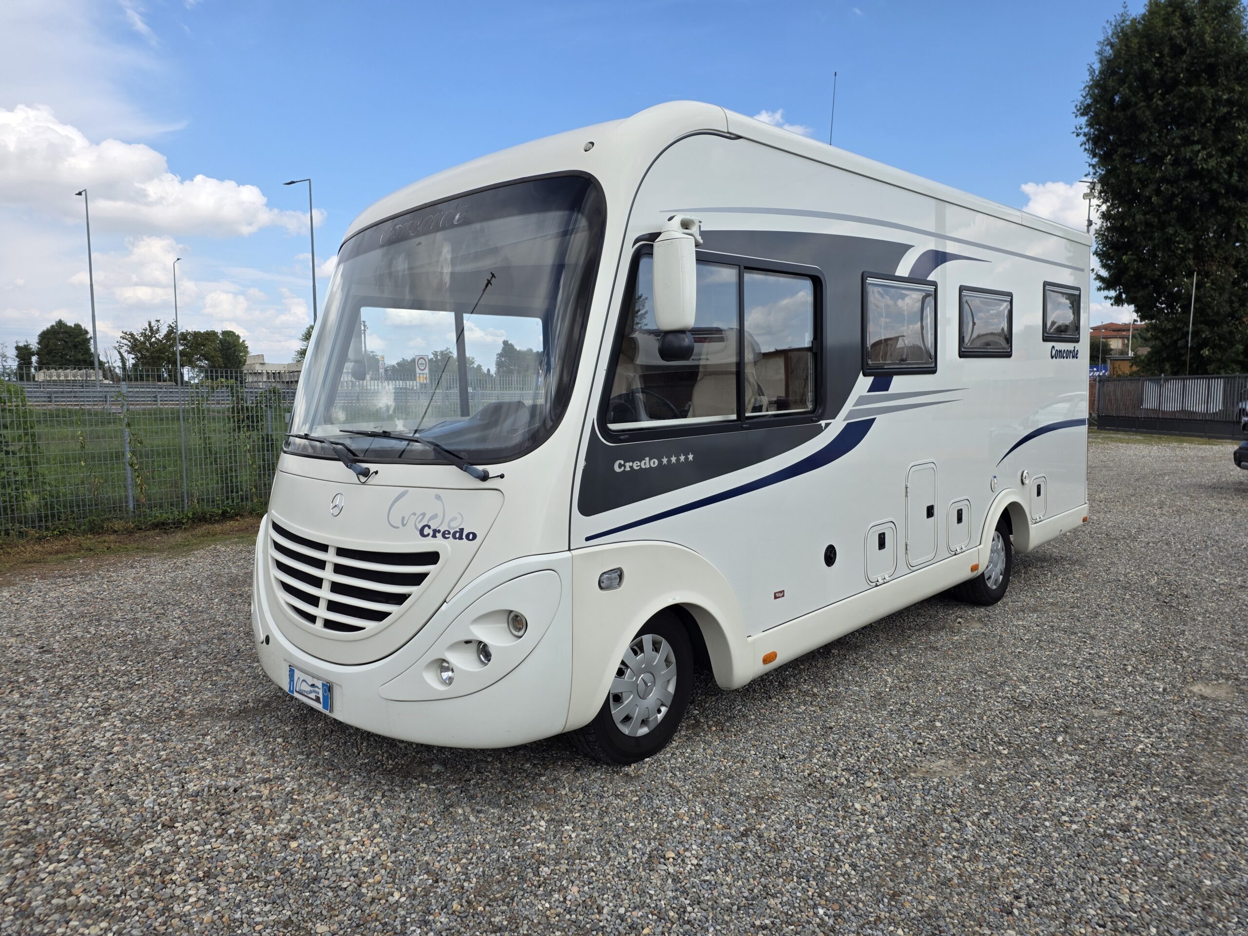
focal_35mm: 23
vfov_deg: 58.9
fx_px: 829
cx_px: 624
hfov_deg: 73.9
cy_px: 468
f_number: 1.7
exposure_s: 1/5017
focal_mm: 6.25
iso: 80
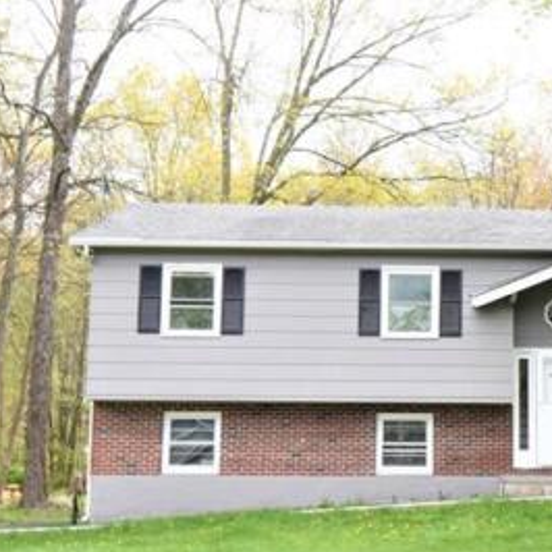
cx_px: 492
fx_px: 1245
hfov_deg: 24.3
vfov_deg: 25.0
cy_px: 295
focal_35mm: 69
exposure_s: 1/250
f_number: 5.6
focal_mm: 20
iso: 220
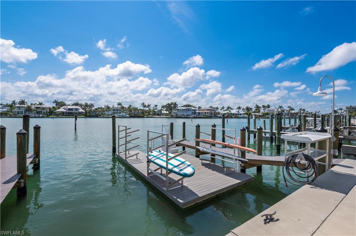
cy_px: 118
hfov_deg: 96.8
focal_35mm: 16
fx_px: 158
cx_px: 178
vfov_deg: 73.7
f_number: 13
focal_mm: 16
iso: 200
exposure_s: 1/200
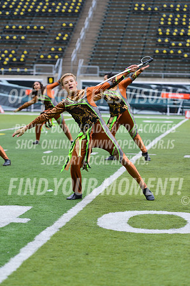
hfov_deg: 9.4
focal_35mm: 145
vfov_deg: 14.2
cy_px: 143
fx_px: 1150
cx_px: 95
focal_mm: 145
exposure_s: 1/500
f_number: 4.5
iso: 640
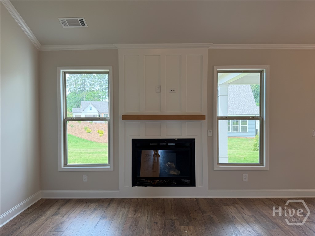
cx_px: 158
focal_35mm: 24
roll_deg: +0.6
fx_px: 218
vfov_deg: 56.8
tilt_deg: -0.7
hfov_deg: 71.6
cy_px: 118
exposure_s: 1/178
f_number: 1.78
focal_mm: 6.76
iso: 80
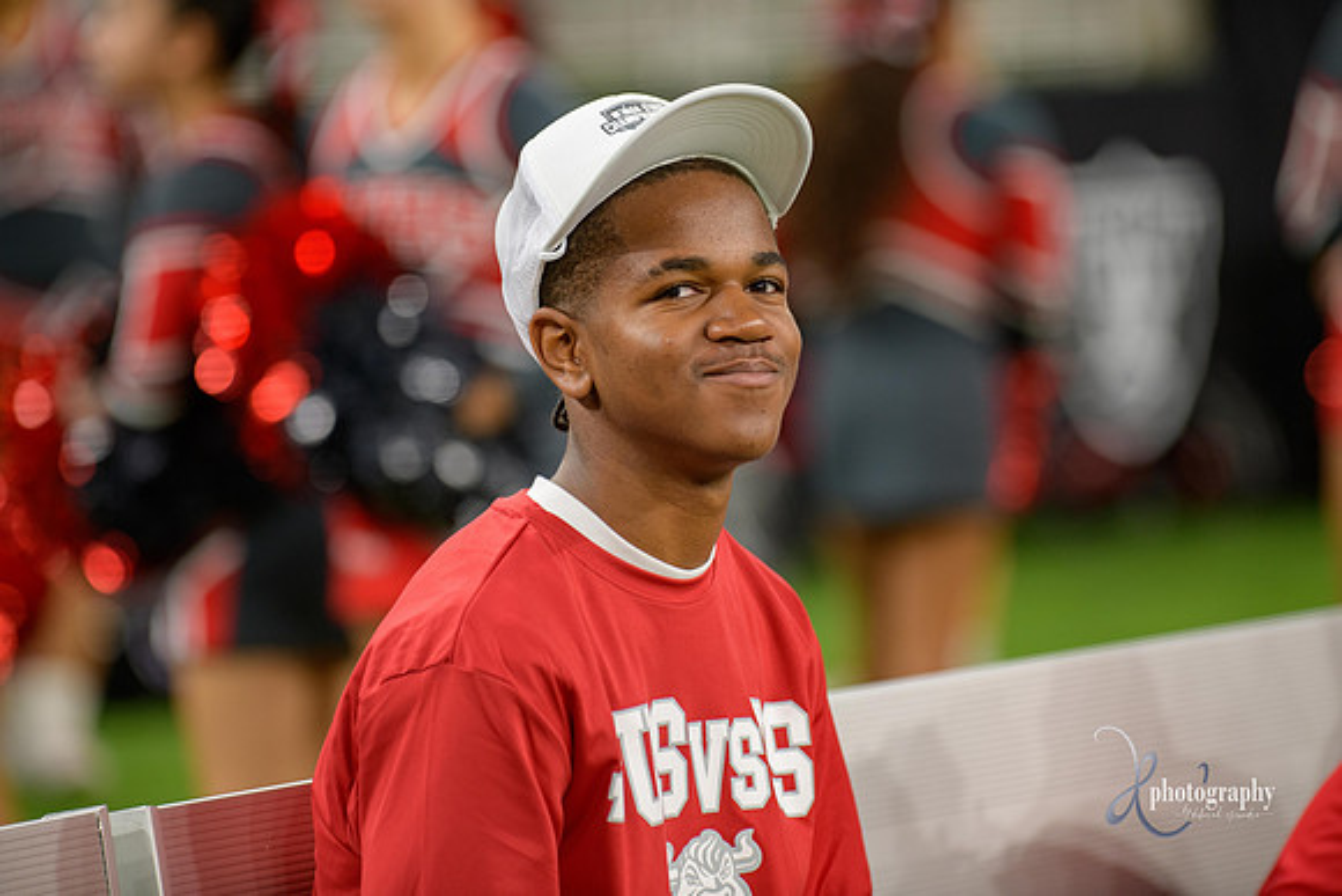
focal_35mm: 220
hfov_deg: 9.4
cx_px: 671
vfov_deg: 6.2
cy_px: 448
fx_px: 8203
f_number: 2.8
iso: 1000
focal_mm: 220
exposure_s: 1/400
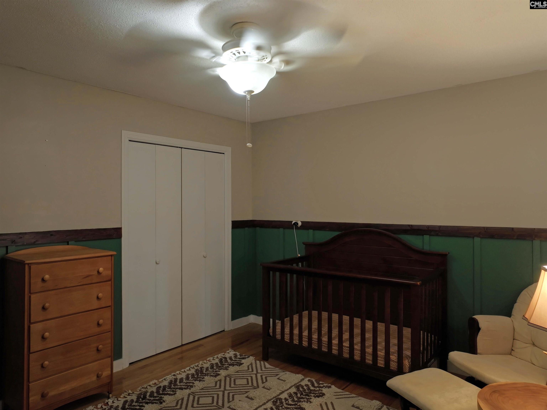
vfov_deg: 56.8
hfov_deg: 71.6
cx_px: 274
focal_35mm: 24
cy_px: 205
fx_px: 379
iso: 230
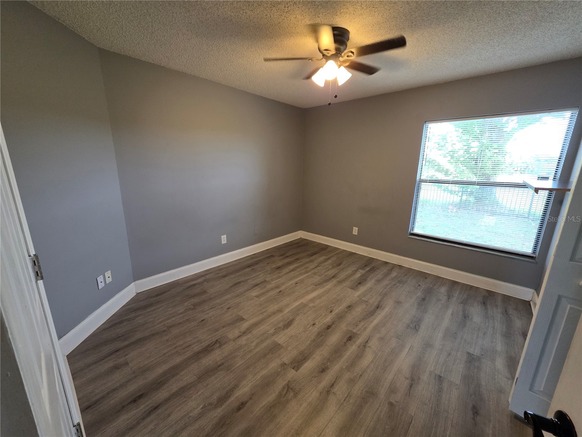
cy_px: 218
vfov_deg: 89.9
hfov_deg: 106.2
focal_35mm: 13
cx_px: 291
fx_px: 219
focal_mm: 2.2
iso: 250
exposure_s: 1/120
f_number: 1.9
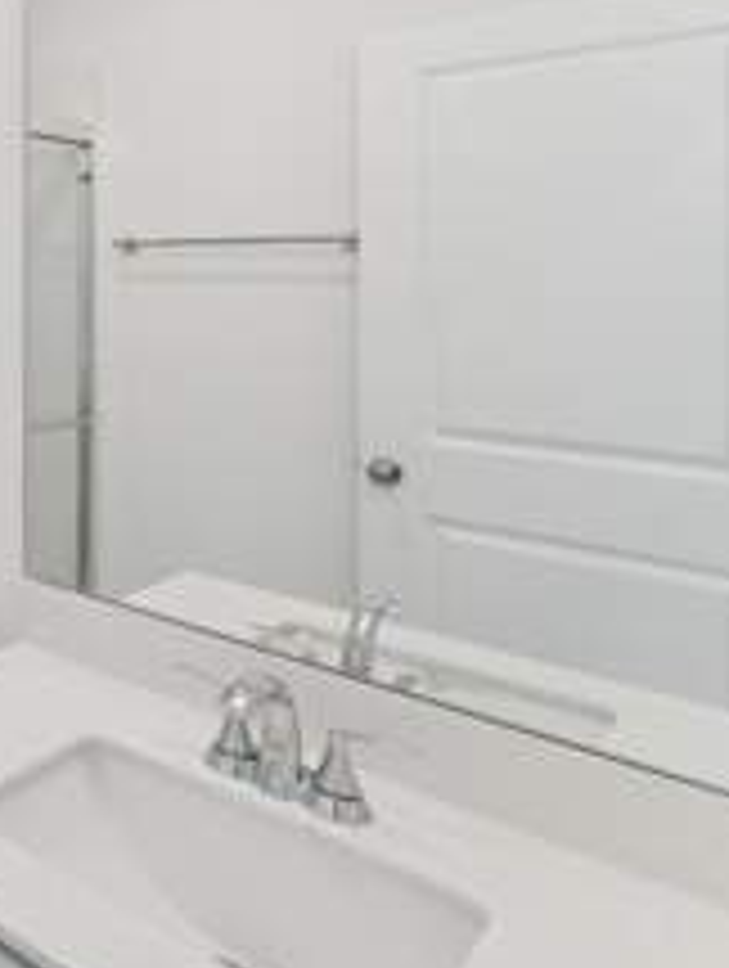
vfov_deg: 58.1
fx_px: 840
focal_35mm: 30
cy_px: 297
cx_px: -320
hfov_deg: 30.5
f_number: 8
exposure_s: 1/6
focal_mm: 14
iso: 200
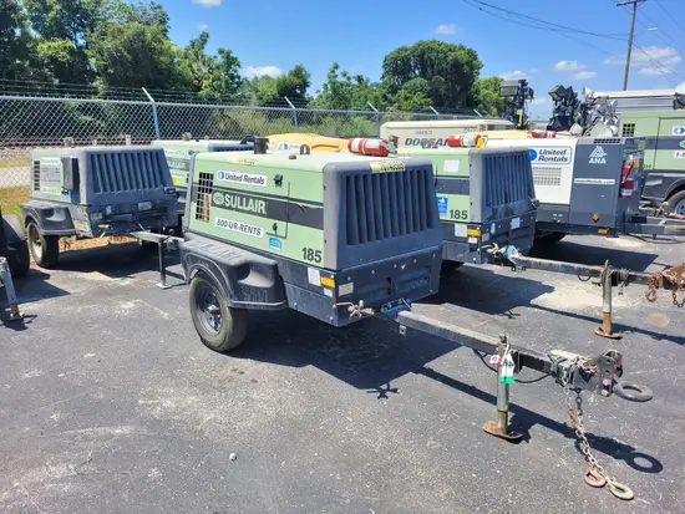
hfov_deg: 67.3
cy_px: 257
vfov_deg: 53.1
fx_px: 515
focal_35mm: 26
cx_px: 342
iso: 40
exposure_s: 1/1369
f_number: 1.8
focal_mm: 5.4
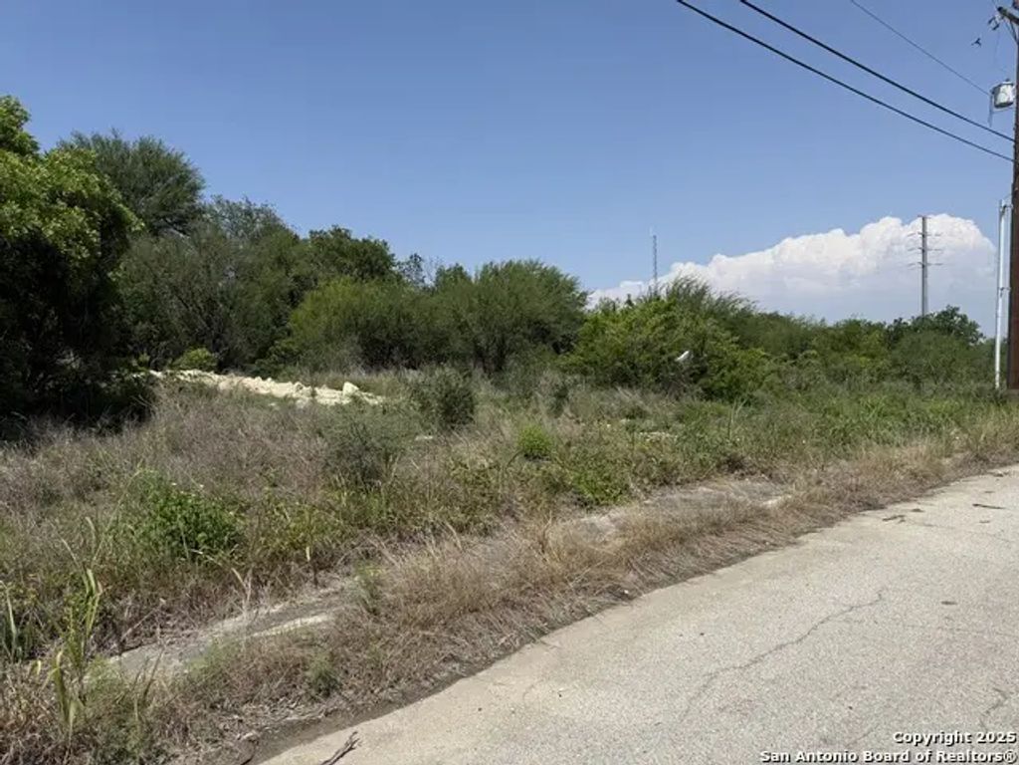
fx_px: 706
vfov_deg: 56.8
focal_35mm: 24
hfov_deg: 71.6
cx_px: 510
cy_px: 382
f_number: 1.78
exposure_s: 1/6711
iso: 80
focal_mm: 6.76
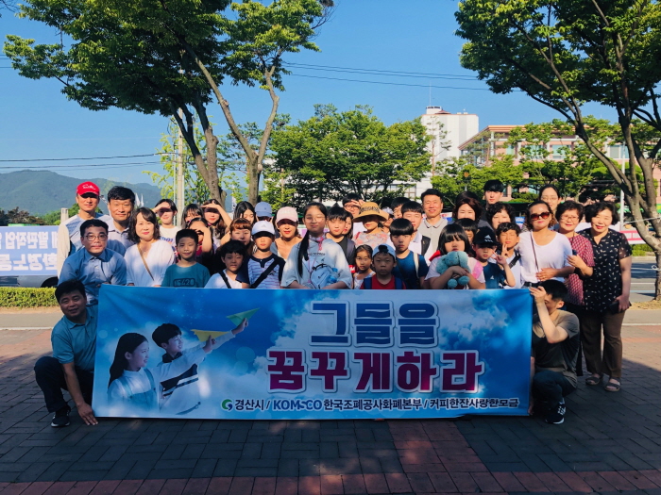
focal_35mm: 28
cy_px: 248
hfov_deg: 63.4
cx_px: 330
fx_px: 535
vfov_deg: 49.7
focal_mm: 3.99
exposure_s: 1/1297
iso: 20
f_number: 1.8
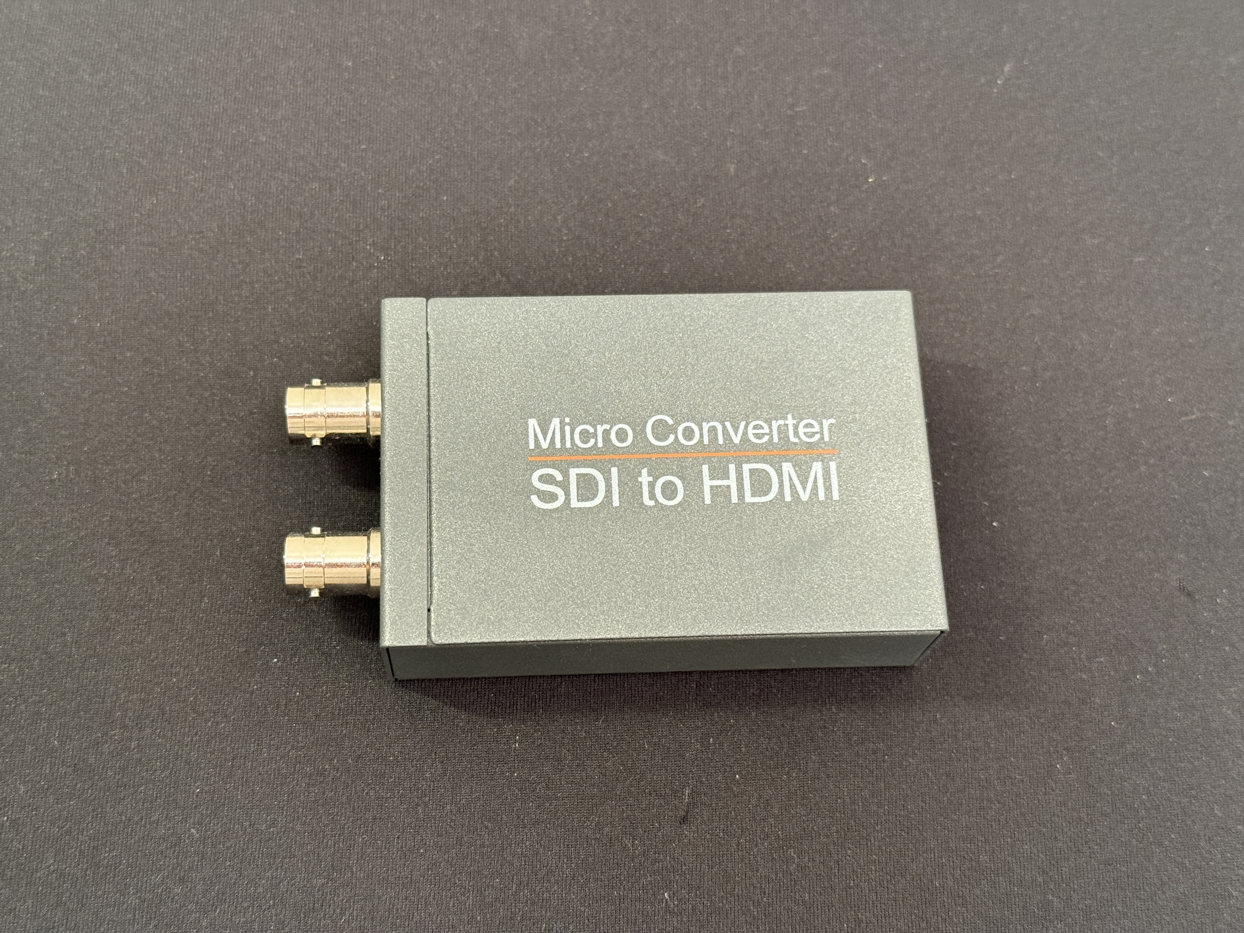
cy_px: 466
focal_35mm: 48
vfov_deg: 30.3
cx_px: 622
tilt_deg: -70.4
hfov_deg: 39.7
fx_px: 1725
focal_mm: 6.76
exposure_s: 1/50
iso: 200
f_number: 1.78
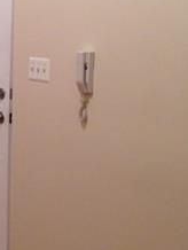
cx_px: -101
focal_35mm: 116
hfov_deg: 12.2
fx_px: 838
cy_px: 61
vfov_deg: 16.9
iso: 80
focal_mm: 4.12
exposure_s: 1/20
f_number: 2.4
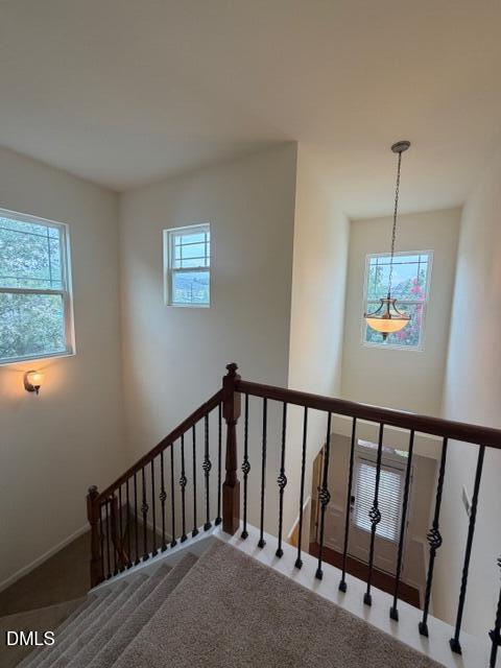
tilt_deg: -6.2
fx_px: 270
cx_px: 250
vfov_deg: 102.1
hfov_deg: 85.7
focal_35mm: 14
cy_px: 334
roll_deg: -1.7
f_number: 2.2
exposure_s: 1/120
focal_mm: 2.22
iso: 160
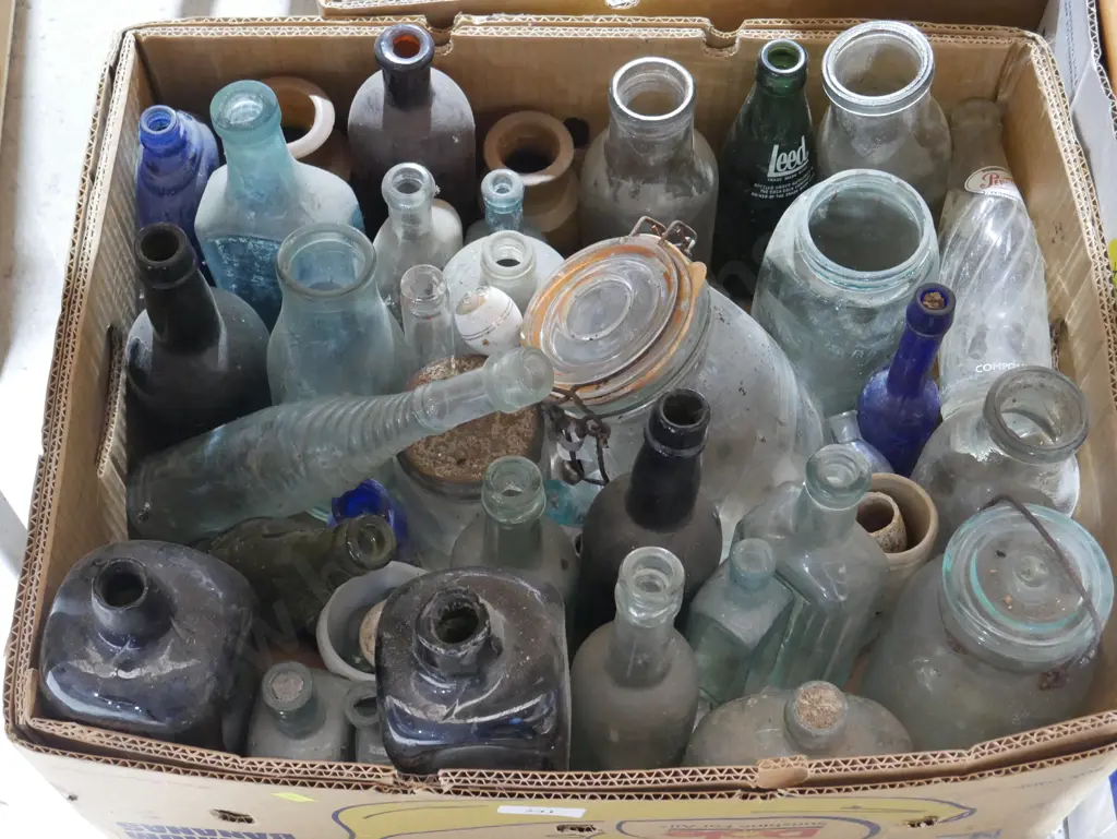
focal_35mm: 50
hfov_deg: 38.2
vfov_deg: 29.1
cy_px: 420
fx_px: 1614
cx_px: 558
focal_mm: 25
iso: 3200
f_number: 5.3
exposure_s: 1/15
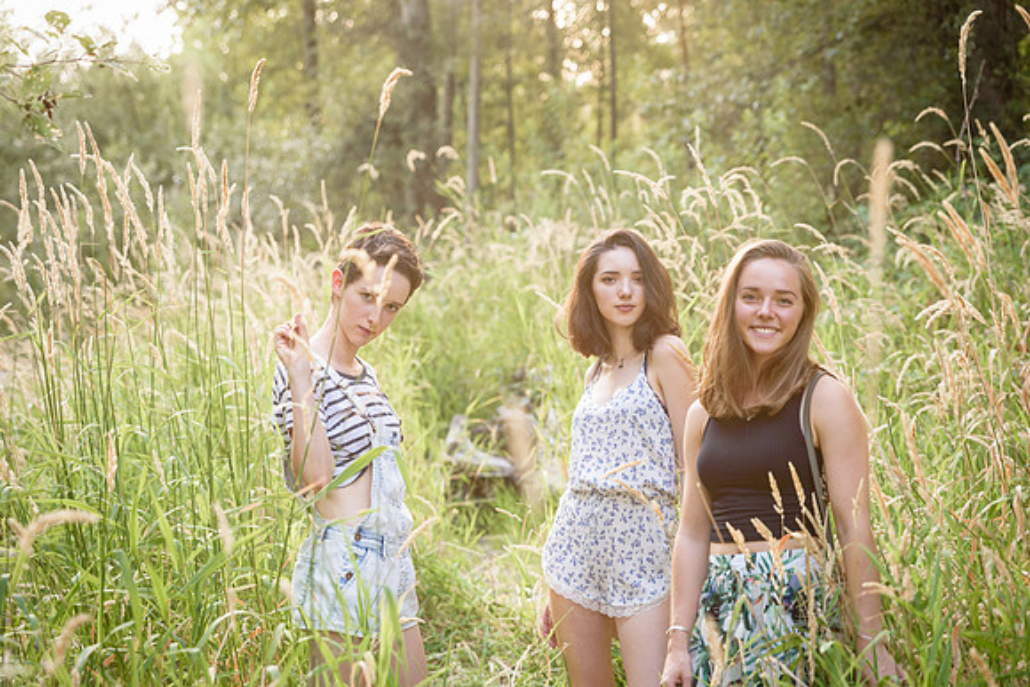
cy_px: 344
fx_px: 2003
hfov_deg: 28.8
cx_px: 515
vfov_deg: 19.5
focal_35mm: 70
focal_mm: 70
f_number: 4.5
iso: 800
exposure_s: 1/160
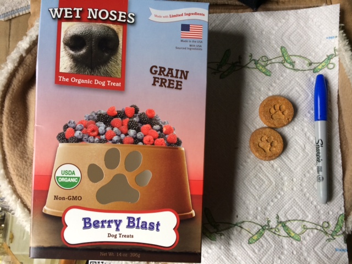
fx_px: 305
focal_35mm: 30
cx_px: 176
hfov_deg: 60.0
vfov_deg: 46.8
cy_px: 132
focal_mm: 4.12
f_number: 2.2
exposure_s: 1/30
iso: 50
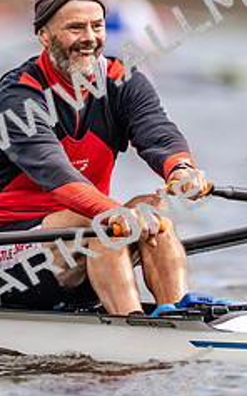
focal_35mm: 1495
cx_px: 164
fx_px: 16112
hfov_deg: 0.9
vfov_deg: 1.4
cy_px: 166
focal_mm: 600
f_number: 4
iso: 250
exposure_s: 1/2500
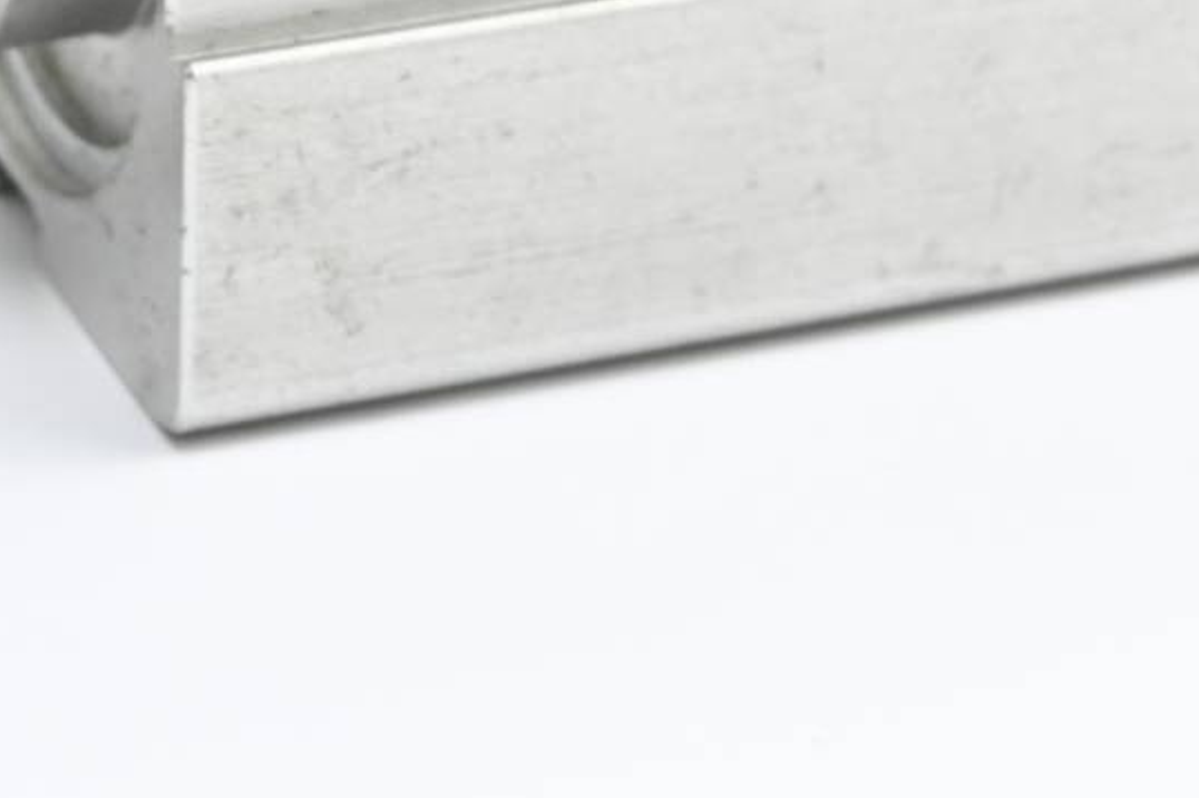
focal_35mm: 217
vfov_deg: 6.3
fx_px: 7223
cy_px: -328
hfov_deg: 9.5
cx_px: 615
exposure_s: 1/60
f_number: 5.6
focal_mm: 36
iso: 200
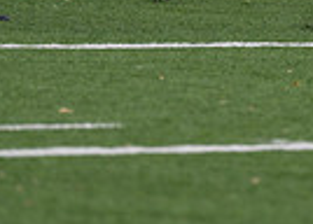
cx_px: 373
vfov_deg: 1.4
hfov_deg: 1.9
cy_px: -211
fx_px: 9317
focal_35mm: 1047
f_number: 2.8
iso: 250
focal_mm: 200
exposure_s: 1/1250
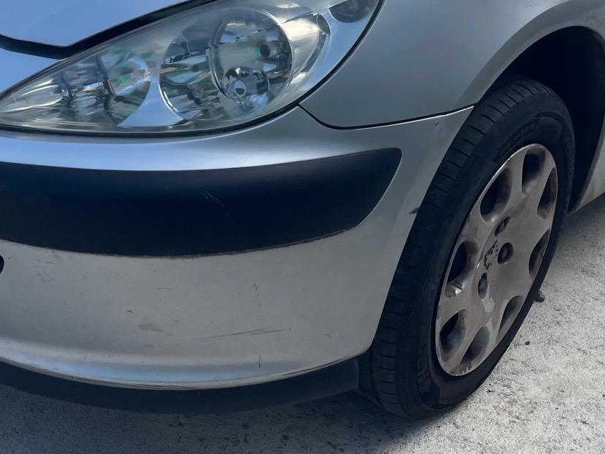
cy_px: -13
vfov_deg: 23.3
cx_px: 263
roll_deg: -4.5
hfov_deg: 32.1
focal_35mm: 60
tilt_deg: -12.1
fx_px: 1049
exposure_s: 1/2053
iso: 32
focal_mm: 4.2
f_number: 1.6
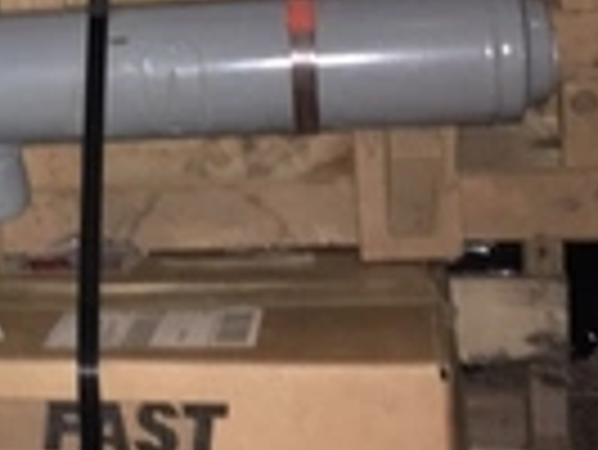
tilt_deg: -67.5
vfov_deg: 16.9
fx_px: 1504
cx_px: -36
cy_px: 86
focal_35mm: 87
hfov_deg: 21.5
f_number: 2.2
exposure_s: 1/16
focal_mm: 4.15
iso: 160
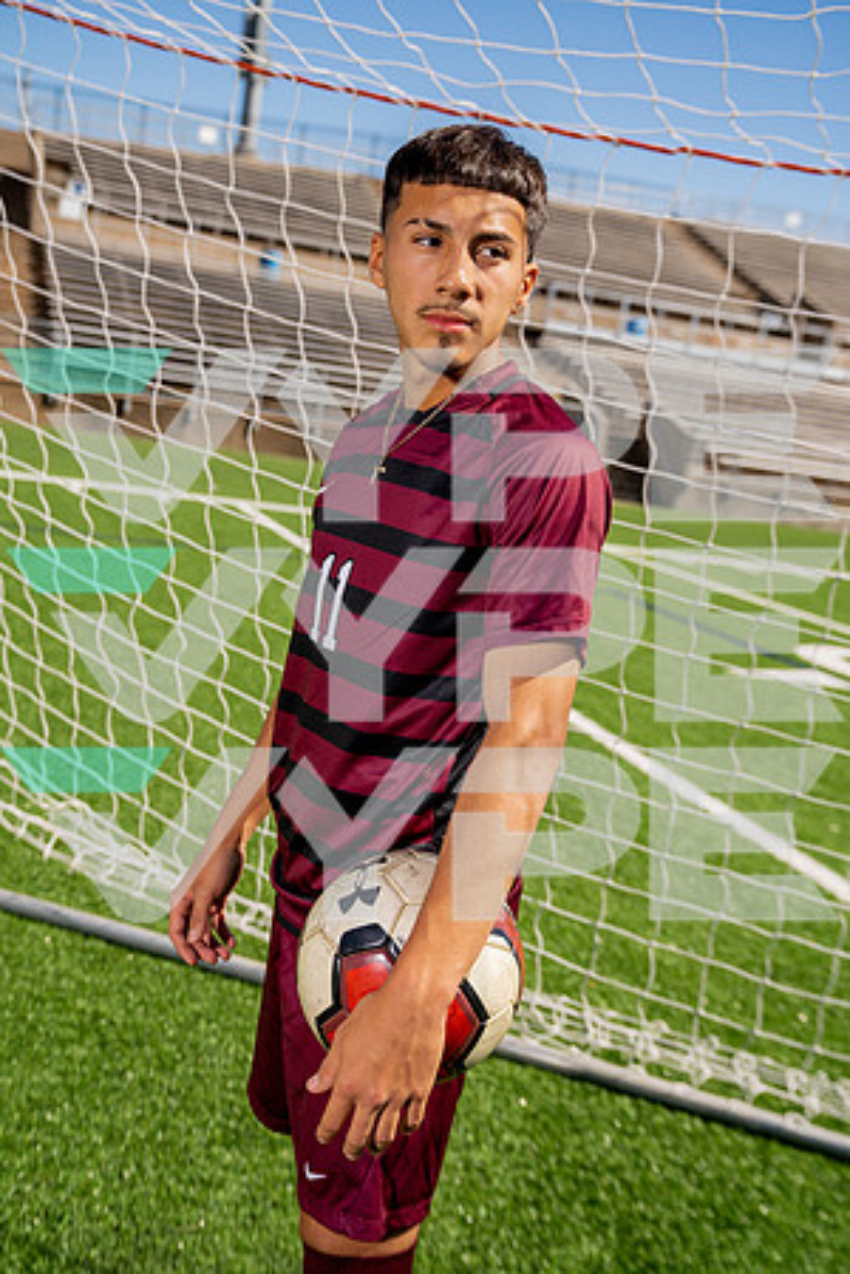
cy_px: 637
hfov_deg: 34.2
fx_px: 1381
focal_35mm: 39
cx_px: 425
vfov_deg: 49.6
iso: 100
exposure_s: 1/1000
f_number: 4
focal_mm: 39
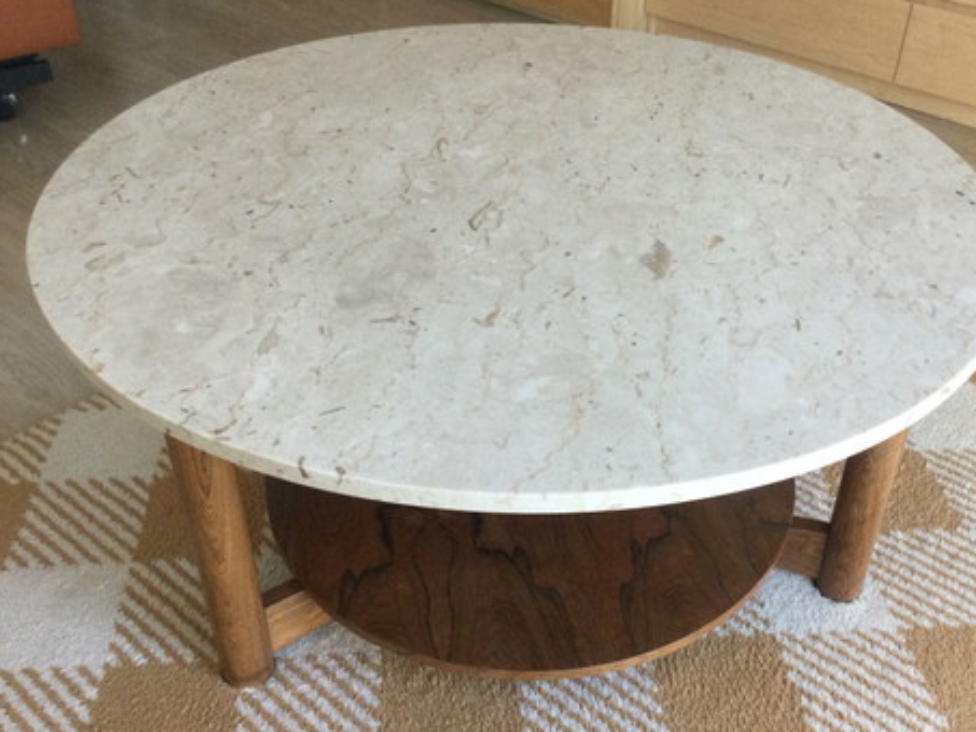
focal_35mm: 35
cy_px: 366
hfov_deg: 52.5
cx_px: 543
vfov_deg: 40.7
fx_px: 987
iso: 125
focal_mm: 3.3
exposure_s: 1/33
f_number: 2.4
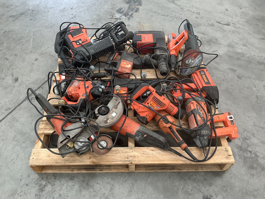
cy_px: 100
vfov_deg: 48.2
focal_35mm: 29
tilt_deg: -51.1
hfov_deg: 61.7
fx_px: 222
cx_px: 132
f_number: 1.8
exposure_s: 1/100
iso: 64
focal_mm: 3
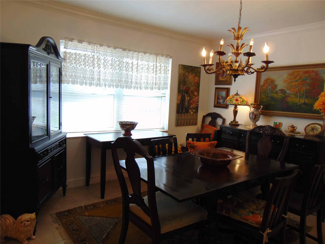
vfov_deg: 54.9
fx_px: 235
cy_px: 122
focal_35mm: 25
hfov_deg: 69.4
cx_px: 162
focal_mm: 4.5
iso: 80
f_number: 3
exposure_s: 1/40
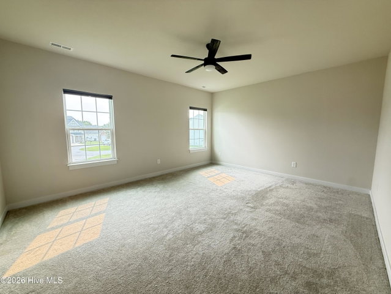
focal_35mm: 14
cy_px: 147
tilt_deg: -5.8
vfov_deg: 85.7
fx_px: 158
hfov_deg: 102.0
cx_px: 196
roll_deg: +0.0
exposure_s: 1/120
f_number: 2.2
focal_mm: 2.22
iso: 250
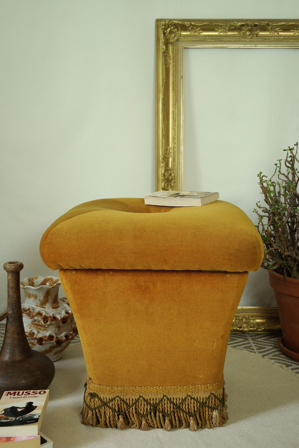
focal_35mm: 46
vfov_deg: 42.7
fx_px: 573
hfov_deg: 29.2
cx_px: 150
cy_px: 224
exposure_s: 1/30
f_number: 5.6
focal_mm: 30
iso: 400
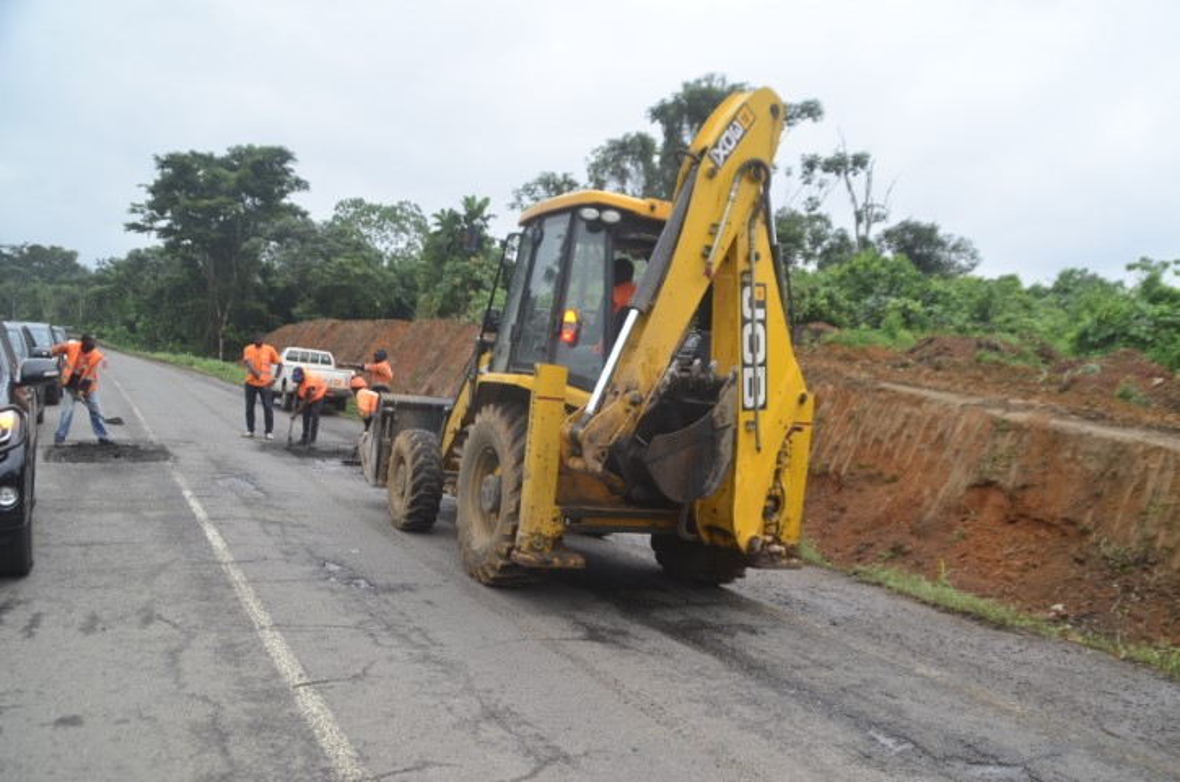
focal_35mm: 33
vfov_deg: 39.8
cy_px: 391
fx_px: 1079
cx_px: 590
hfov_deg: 57.3
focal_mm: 22
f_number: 6.3
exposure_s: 1/160
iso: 200
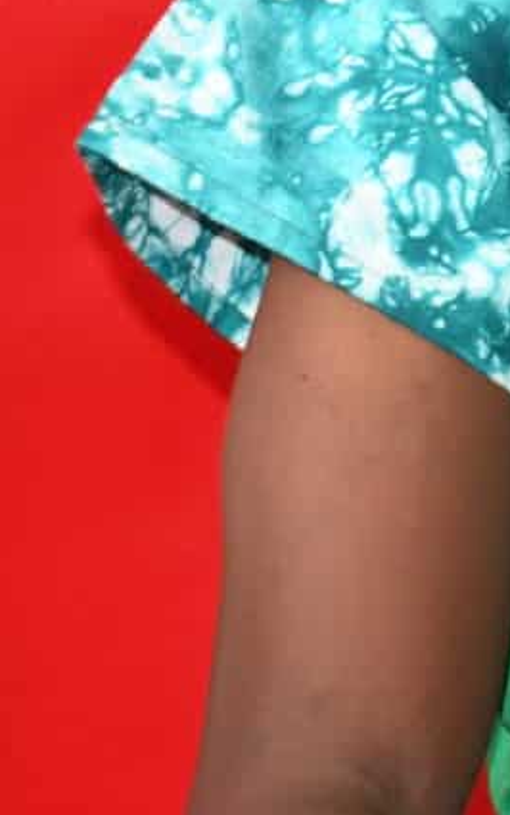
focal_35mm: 280
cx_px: 1254
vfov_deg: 7.4
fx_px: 6221
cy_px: -419
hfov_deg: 4.6
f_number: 5
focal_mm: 38
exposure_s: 1/60
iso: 1400
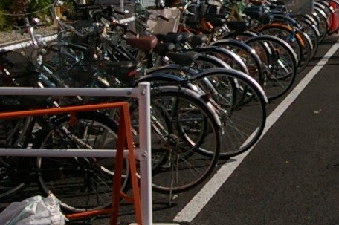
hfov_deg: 19.8
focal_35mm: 99
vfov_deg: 13.4
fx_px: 931
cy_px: -39
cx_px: 369
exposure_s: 1/750
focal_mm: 10
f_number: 8
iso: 200
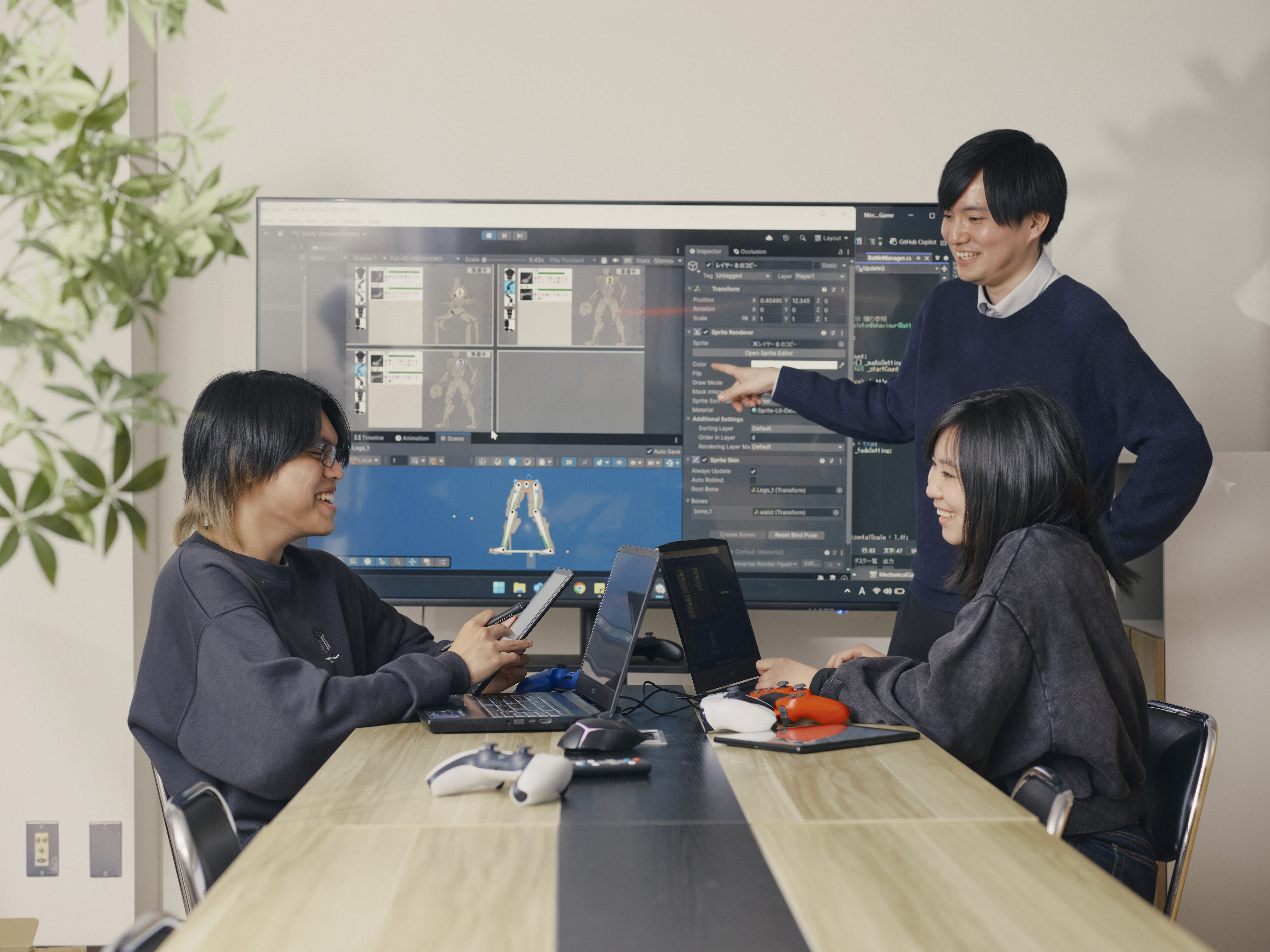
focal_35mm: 63
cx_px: 635
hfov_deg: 30.7
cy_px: 476
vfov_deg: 23.3
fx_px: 2311
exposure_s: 1/60
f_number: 5
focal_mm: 80
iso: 2000
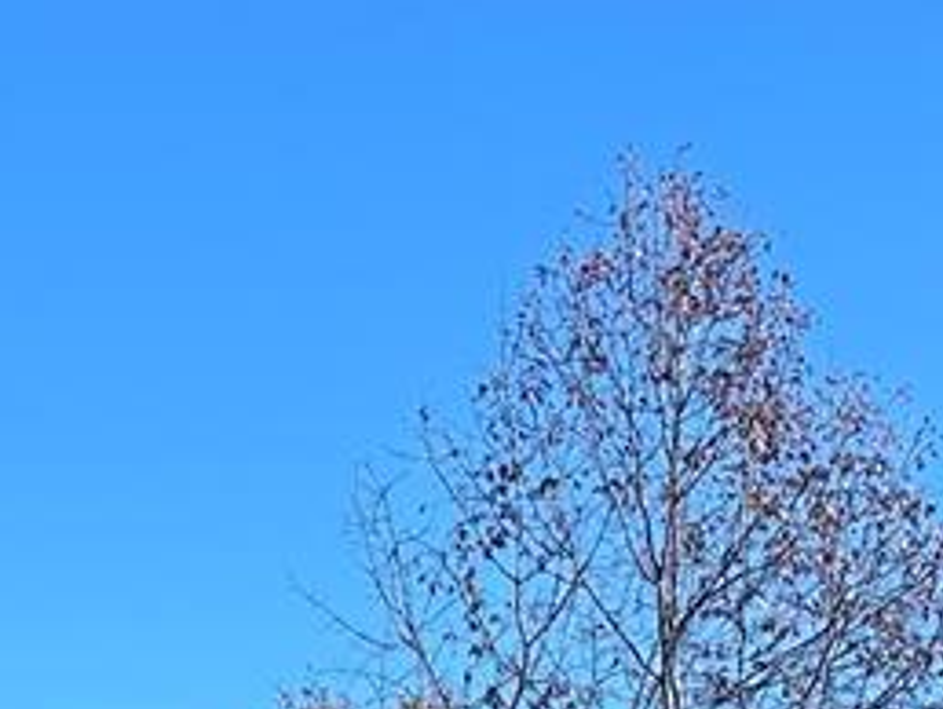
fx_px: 4390
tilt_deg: +0.9
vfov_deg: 8.4
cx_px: 453
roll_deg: +2.1
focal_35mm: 161
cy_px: 1780
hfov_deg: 12.3
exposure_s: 1/1645
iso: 50
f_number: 1.5
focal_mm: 5.7
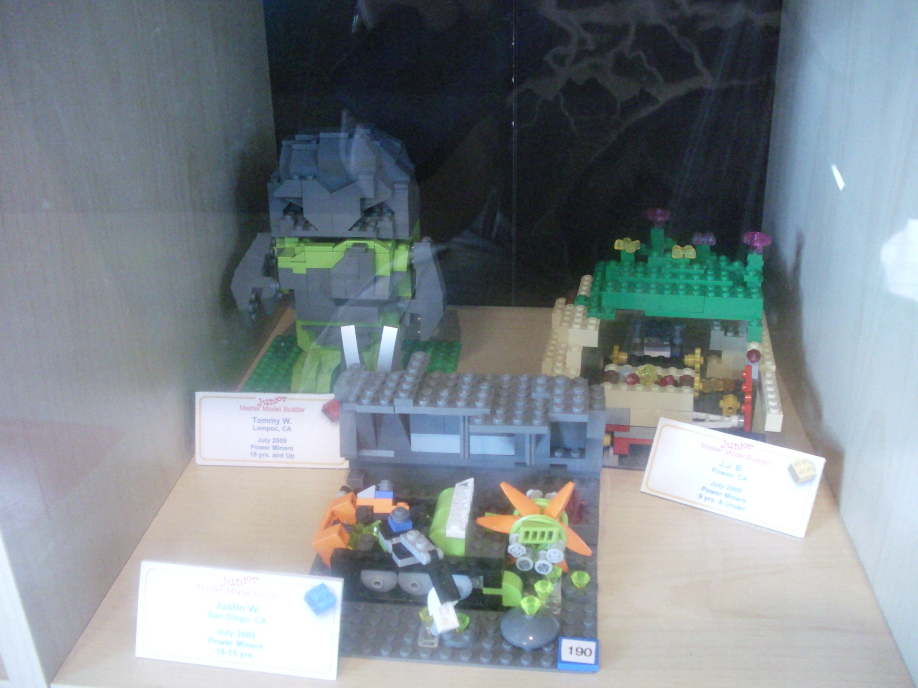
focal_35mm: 38
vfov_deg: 37.7
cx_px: 459
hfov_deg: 49.0
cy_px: 344
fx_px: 1008
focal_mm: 6.3
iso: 730
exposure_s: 1/60
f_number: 3.1
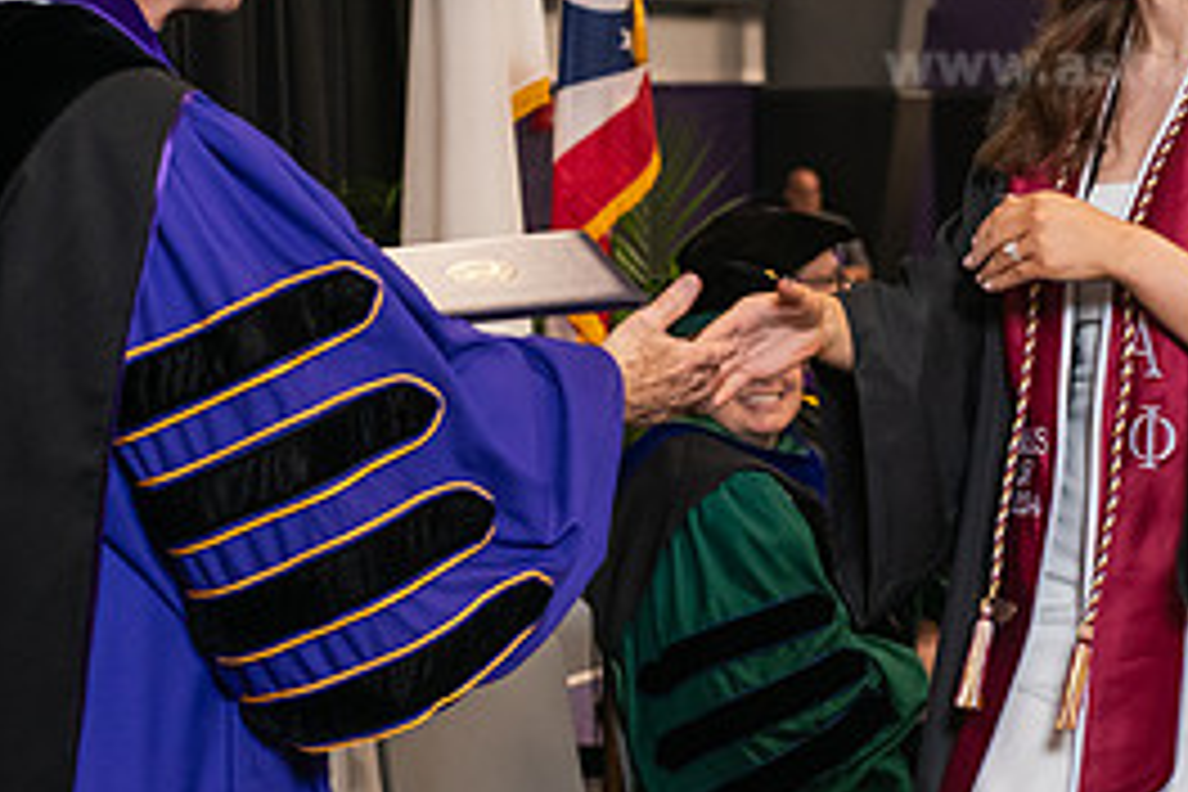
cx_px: 680
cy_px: 160
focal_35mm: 145
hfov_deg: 14.1
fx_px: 4785
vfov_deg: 9.4
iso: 1600
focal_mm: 66
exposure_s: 1/125
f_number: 5
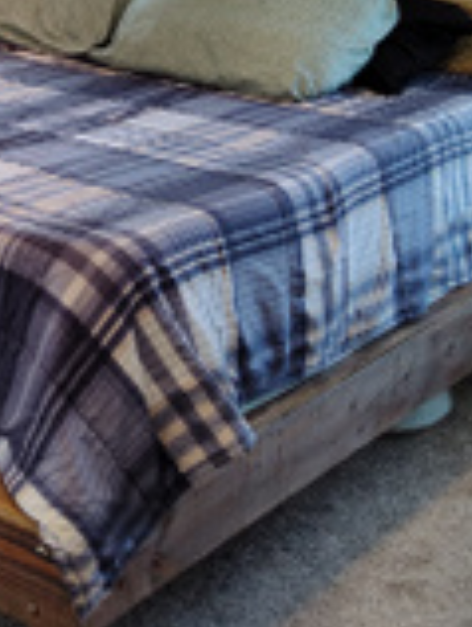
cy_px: 123
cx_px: -75
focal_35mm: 82
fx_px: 1487
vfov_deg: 23.4
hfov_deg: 17.3
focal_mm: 4.71
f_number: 1.79
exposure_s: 1/100
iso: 204
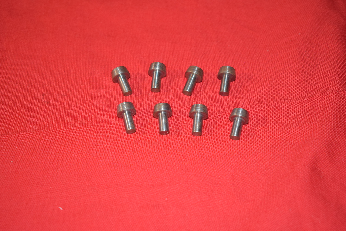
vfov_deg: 21.6
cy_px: 116
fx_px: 606
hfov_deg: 31.9
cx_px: 173
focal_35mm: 63
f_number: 5
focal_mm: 42
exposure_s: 1/30
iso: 800
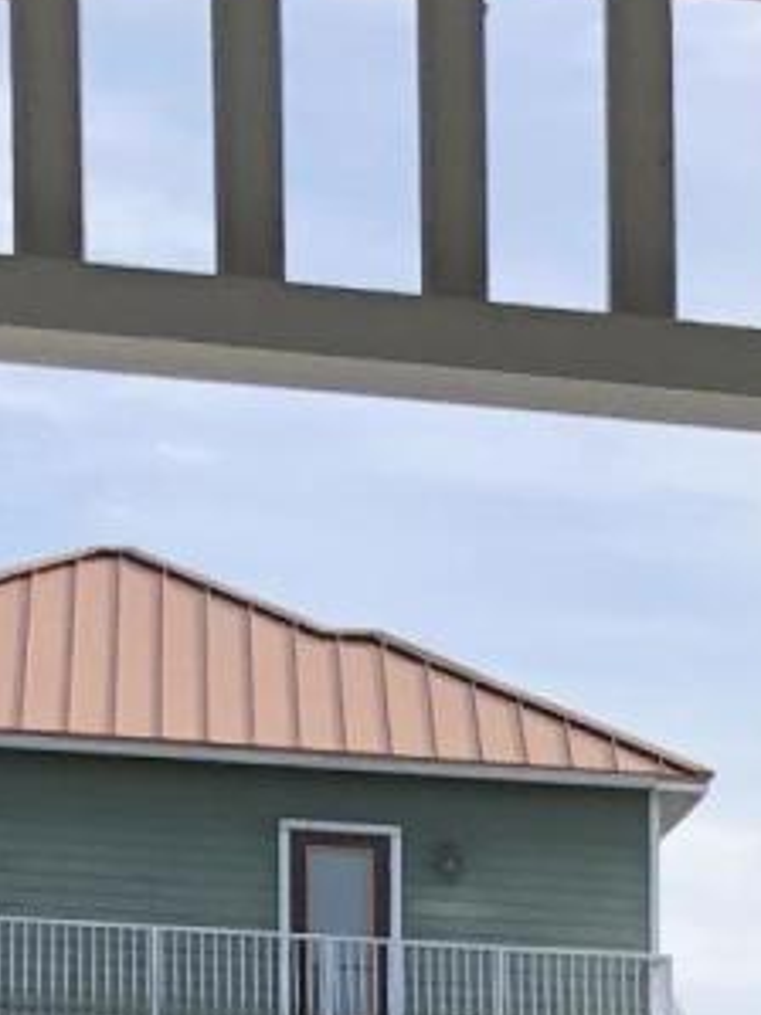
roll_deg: -1.3
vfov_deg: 9.4
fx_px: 5691
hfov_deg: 7.3
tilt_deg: -7.3
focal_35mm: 194
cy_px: 2203
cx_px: 1719
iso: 20
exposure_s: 1/1143
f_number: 1.8
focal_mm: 3.99
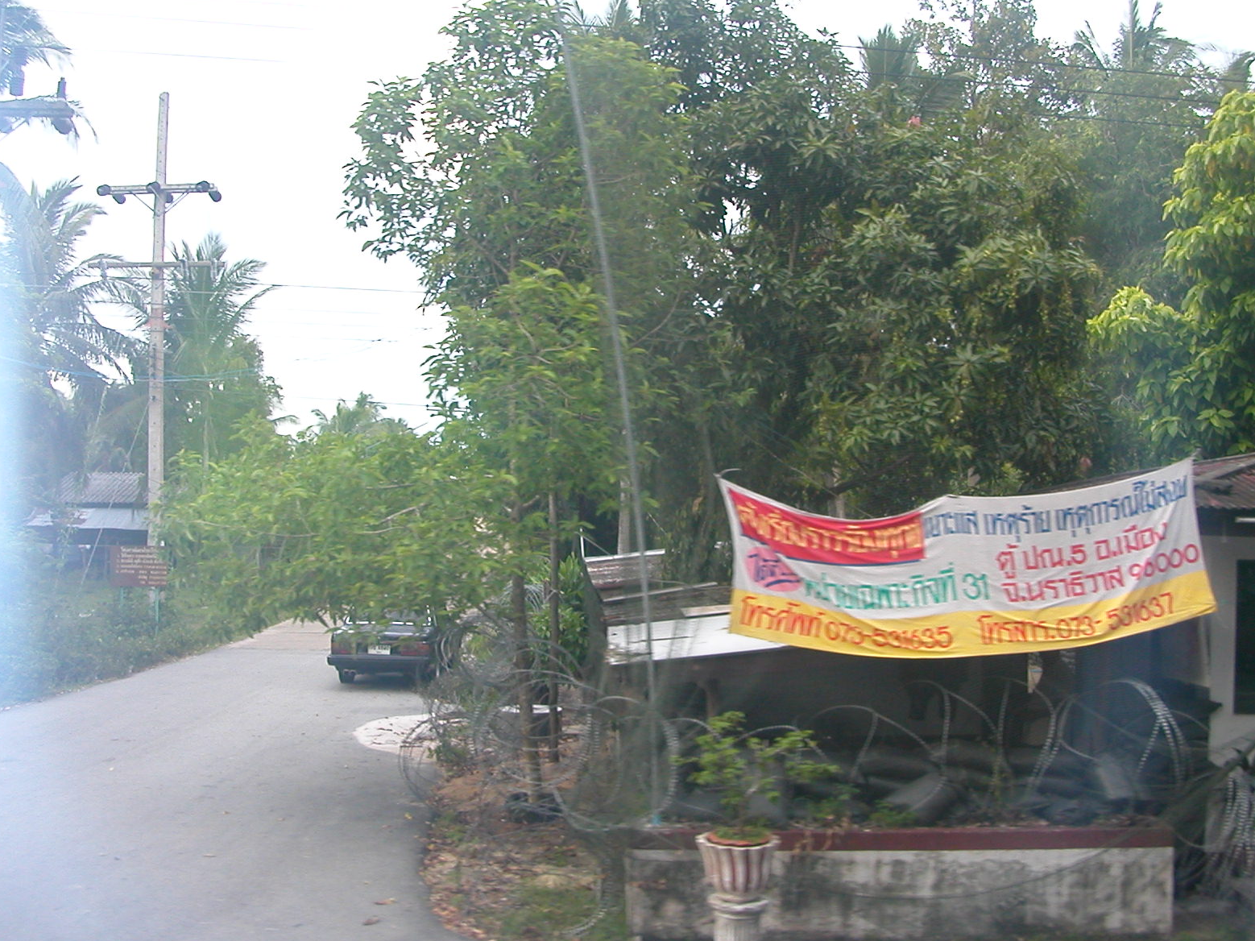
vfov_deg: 37.7
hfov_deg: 49.0
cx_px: 623
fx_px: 1377
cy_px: 475
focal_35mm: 38
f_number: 2.7
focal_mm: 5.6
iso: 100
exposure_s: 1/103
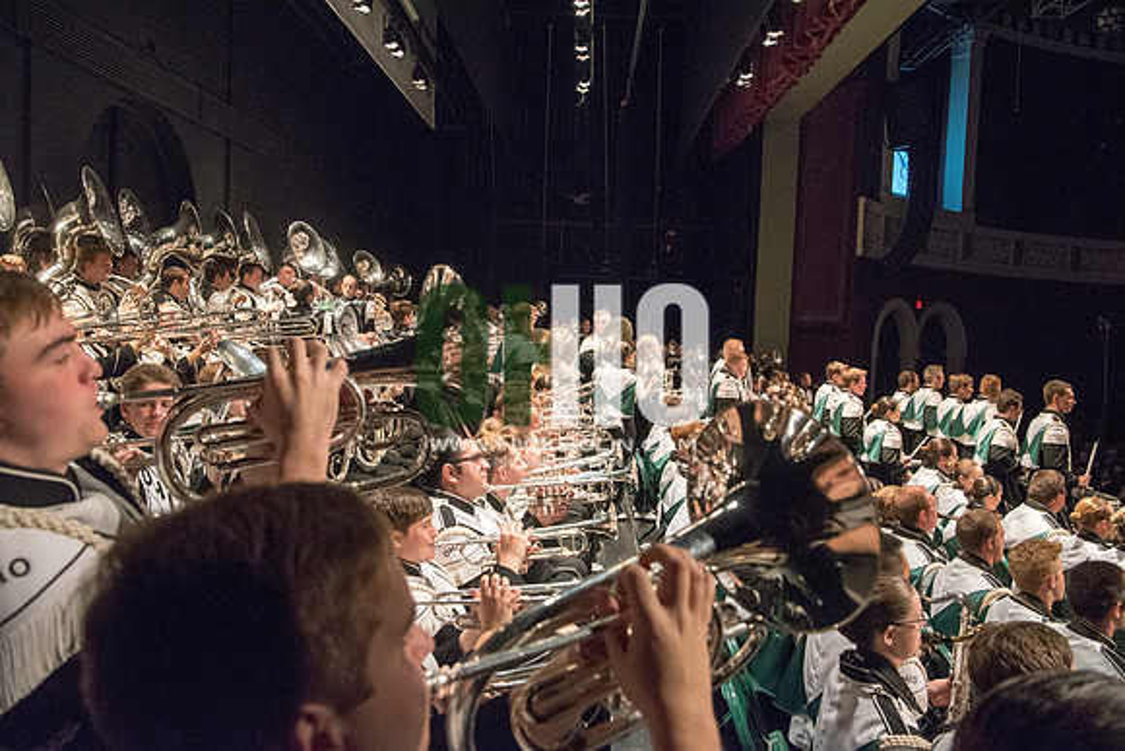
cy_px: 376
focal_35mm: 30
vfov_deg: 43.6
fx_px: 938
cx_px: 562
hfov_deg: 61.9
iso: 4000
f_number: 7.1
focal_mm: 30
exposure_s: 1/200
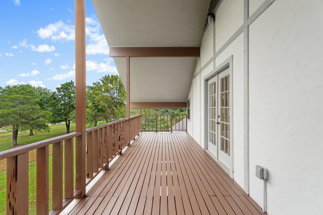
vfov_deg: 77.3
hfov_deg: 100.4
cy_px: 108
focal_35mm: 15
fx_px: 135
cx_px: 162
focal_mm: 10
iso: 320
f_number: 7.1
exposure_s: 1/13
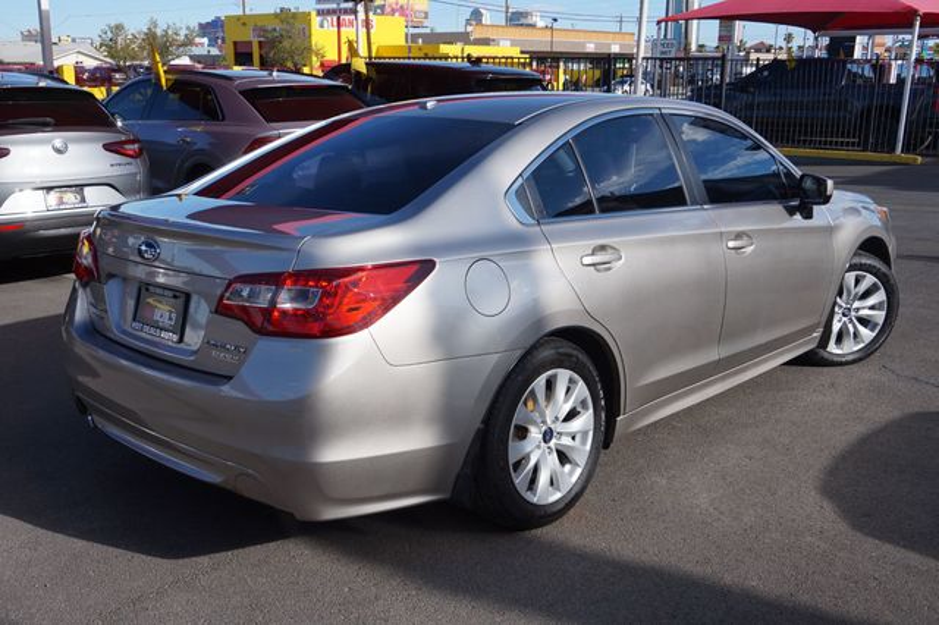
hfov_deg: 55.1
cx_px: 470
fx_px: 899
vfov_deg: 38.3
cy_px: 312
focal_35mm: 34
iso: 100
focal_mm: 23
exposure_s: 1/250
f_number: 8
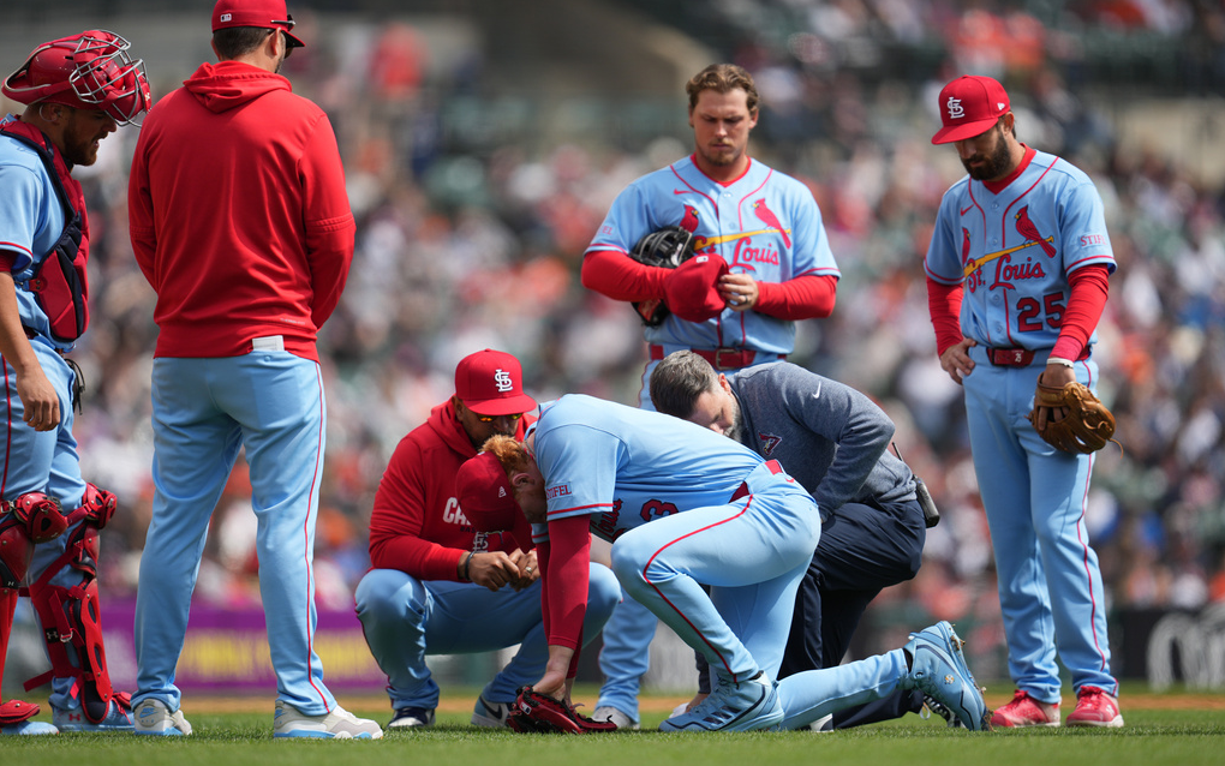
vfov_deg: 3.2
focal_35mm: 409
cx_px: 611
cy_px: 366
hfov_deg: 5.1
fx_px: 13658
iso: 200
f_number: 2.8
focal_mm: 400
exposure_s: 1/4000
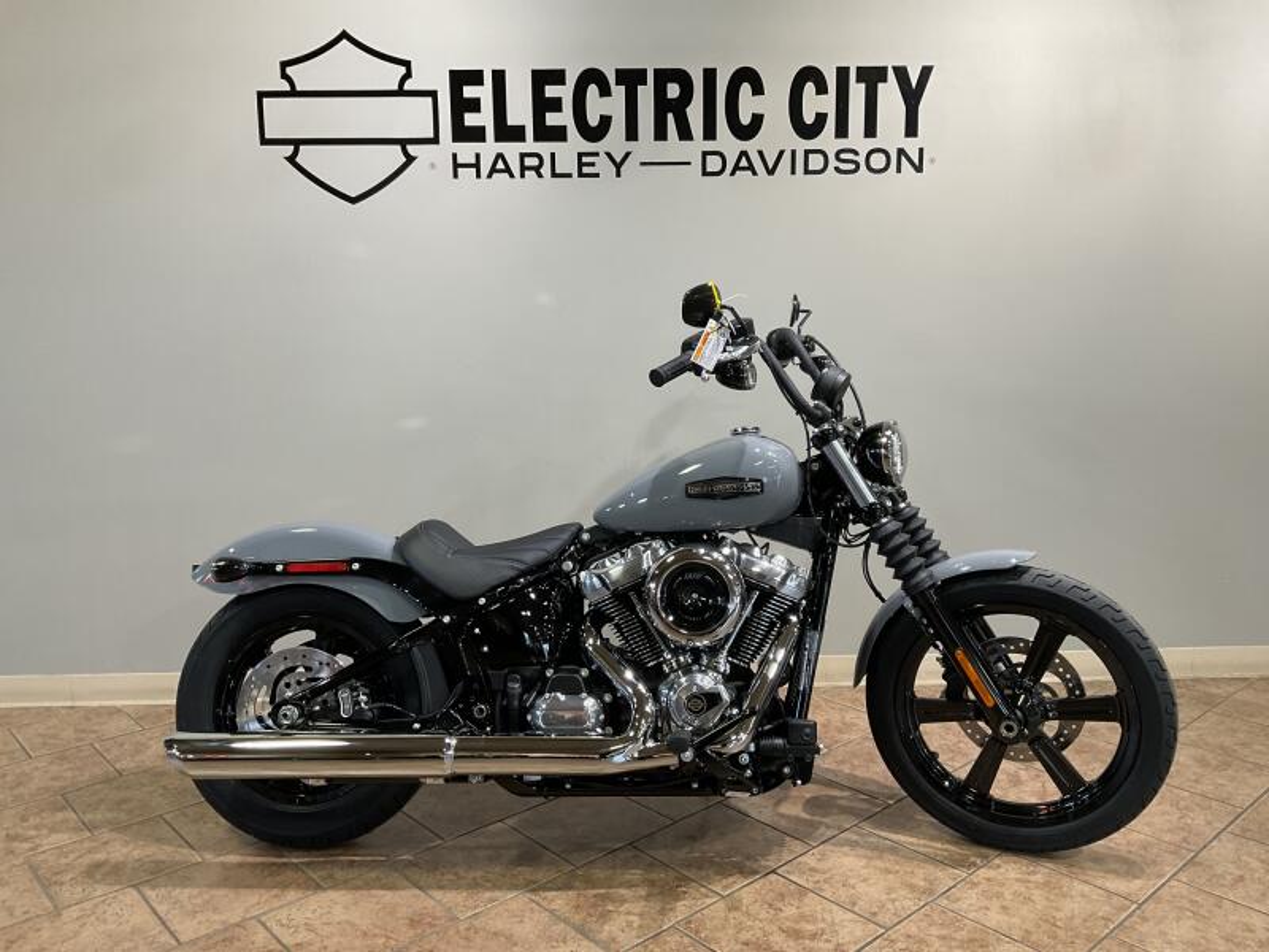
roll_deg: +0.6
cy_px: 476
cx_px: 634
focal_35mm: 29
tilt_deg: -9.7
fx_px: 1063
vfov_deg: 48.2
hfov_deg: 61.7
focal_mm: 3
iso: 64
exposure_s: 1/60
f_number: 1.8
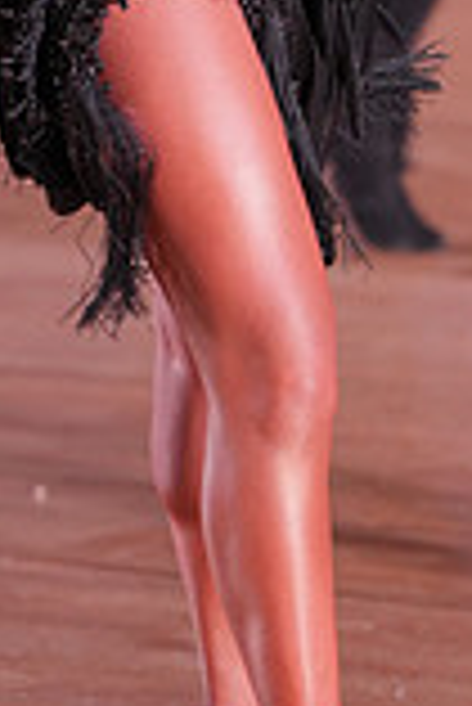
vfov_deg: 5.5
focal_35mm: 374
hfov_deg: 3.7
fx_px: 7339
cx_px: 537
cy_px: -189
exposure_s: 1/400
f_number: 2.8
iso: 1250
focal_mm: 101
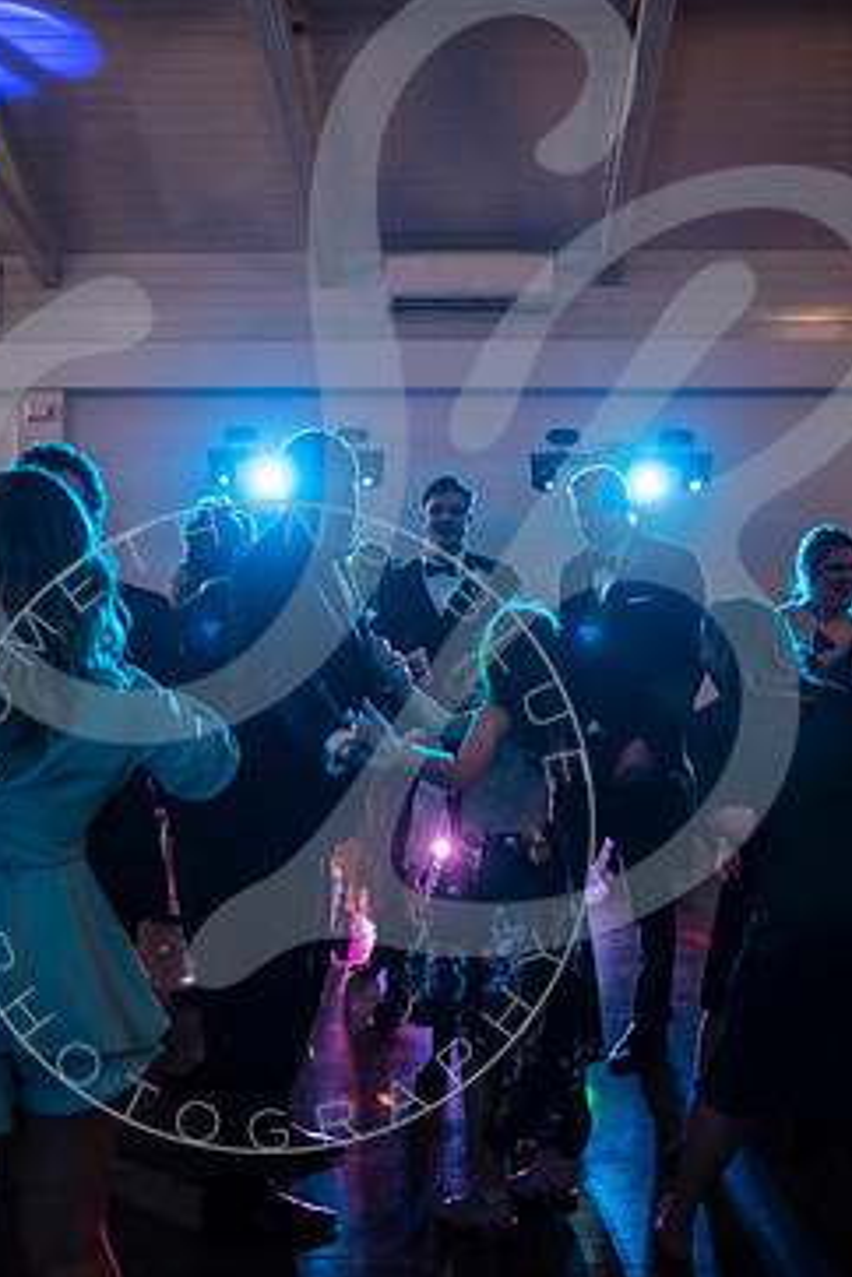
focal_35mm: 36
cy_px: 559
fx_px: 1278
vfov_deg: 53.0
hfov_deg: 36.9
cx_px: 426
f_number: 2.8
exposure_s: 1/125
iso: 1000
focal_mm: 29
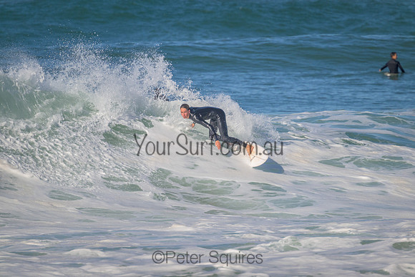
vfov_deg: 1.7
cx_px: 208
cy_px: 138
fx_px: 9224
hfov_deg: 2.6
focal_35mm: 800
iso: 800
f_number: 11
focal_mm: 800
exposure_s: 1/2000
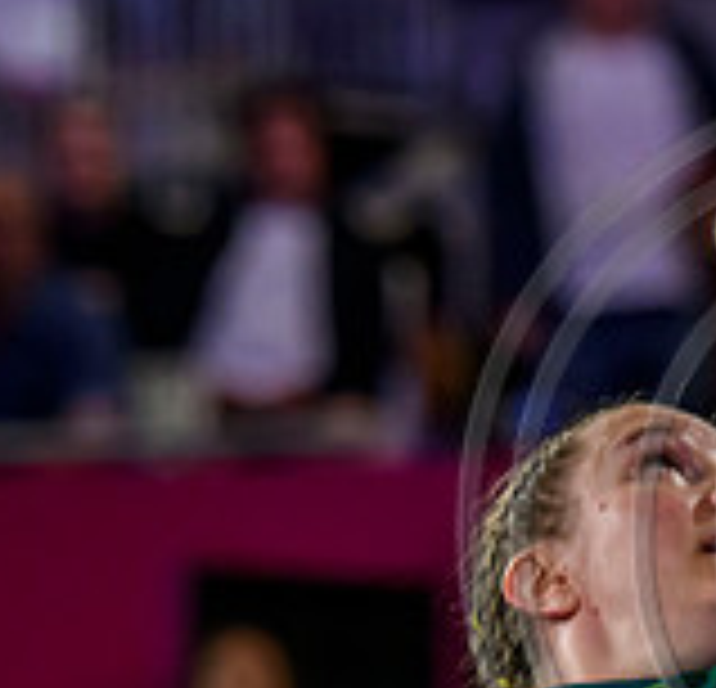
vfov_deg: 2.5
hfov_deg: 2.6
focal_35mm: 697
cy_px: 214
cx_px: 1044
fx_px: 16006
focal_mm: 145
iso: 2500
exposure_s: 1/1600
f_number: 3.2
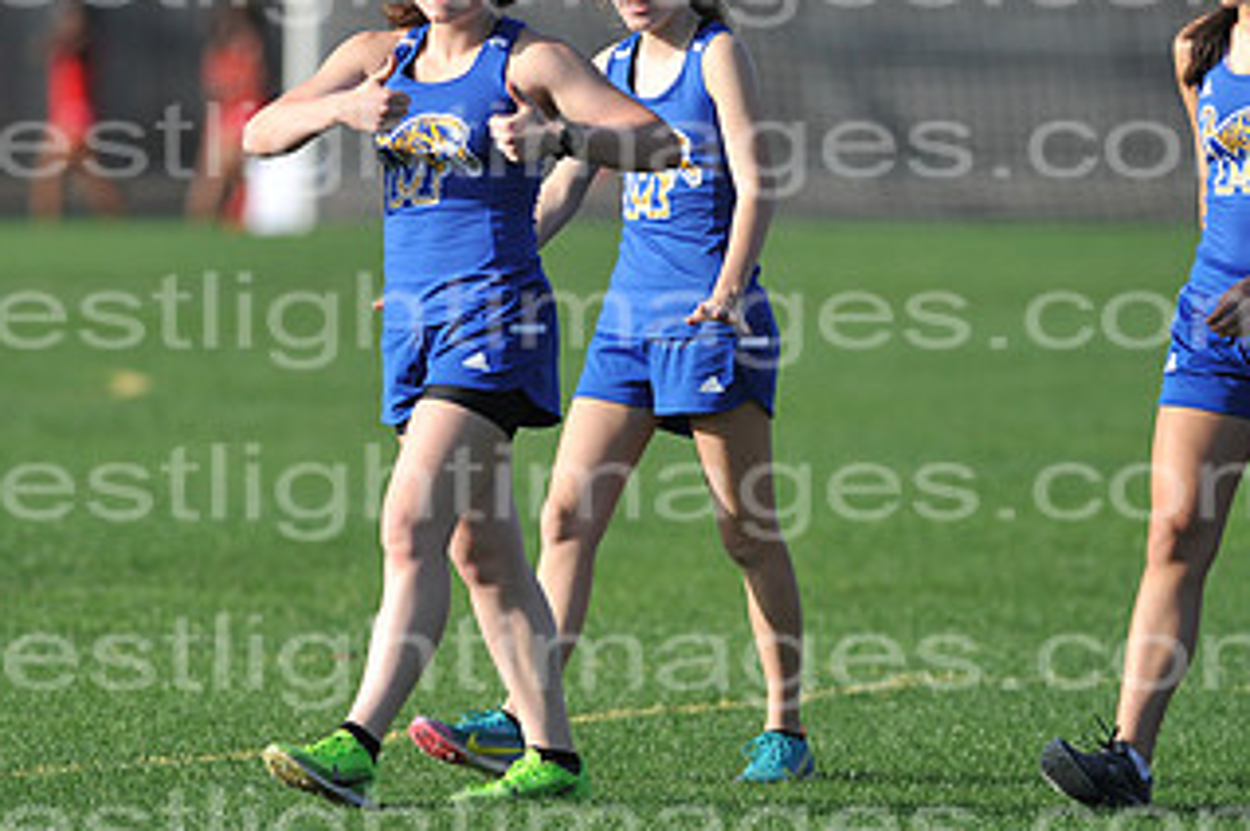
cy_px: 235
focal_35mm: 546
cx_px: 427
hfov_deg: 3.8
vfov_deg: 2.5
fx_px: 18939
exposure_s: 1/4000
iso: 320
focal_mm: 300
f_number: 3.5
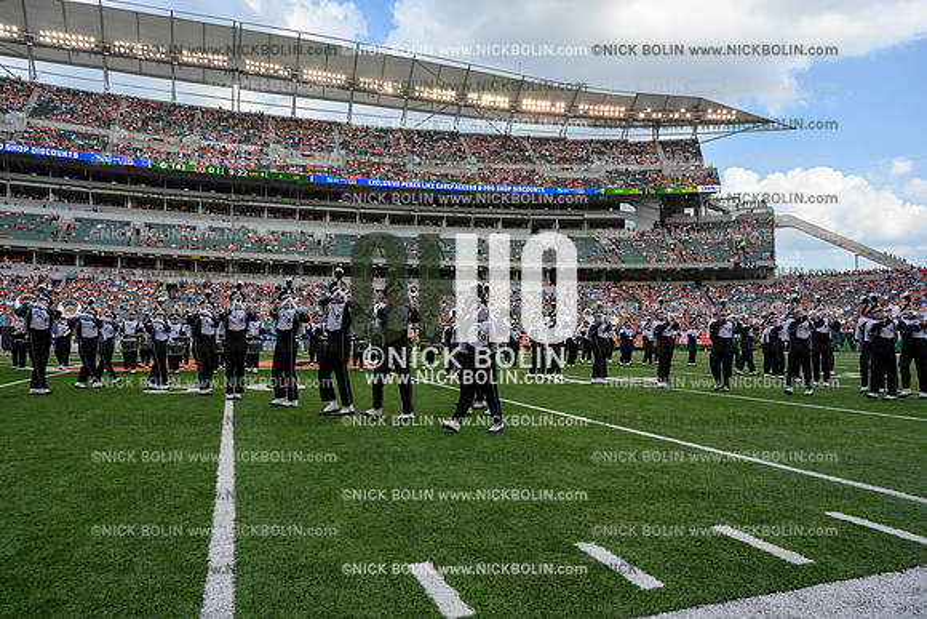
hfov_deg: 73.7
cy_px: 310
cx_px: 464
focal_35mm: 24
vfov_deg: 53.2
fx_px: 618
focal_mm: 24
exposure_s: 1/125
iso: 80
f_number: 7.1
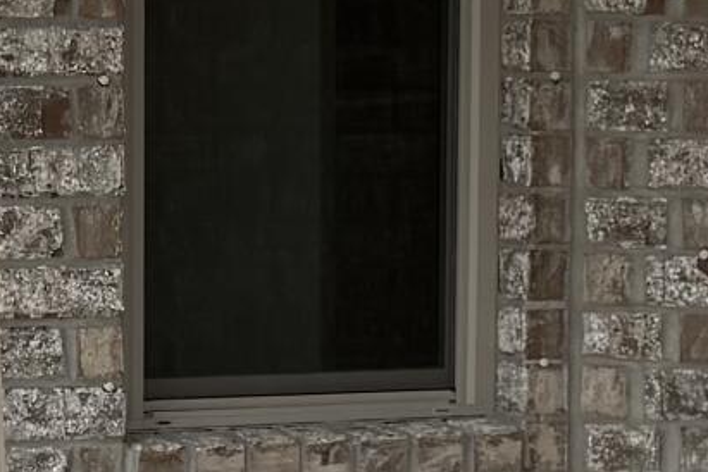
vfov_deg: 7.5
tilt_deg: -2.9
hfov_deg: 11.3
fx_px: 3579
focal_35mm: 182
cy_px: 250
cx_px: 177
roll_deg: +0.5
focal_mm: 6.76
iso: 80
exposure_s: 1/1812
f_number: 1.78
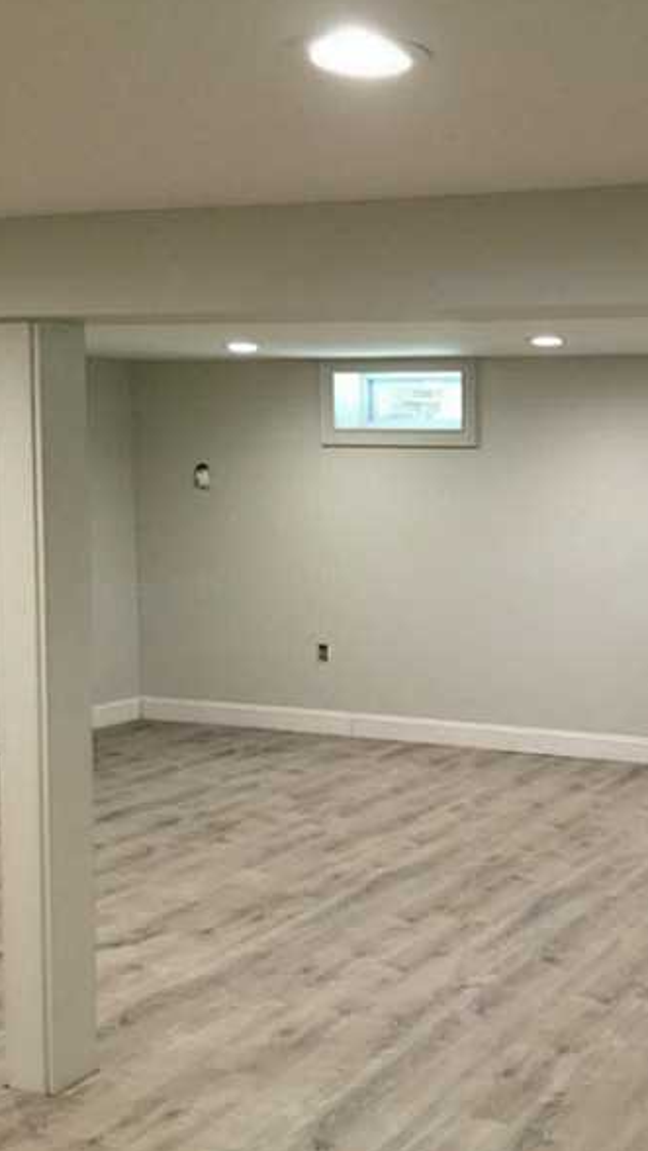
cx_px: 679
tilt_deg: -5.4
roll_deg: -1.4
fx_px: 1313
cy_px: 576
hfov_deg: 26.0
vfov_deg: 47.3
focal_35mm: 43
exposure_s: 1/15
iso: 50
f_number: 2.2
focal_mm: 4.15
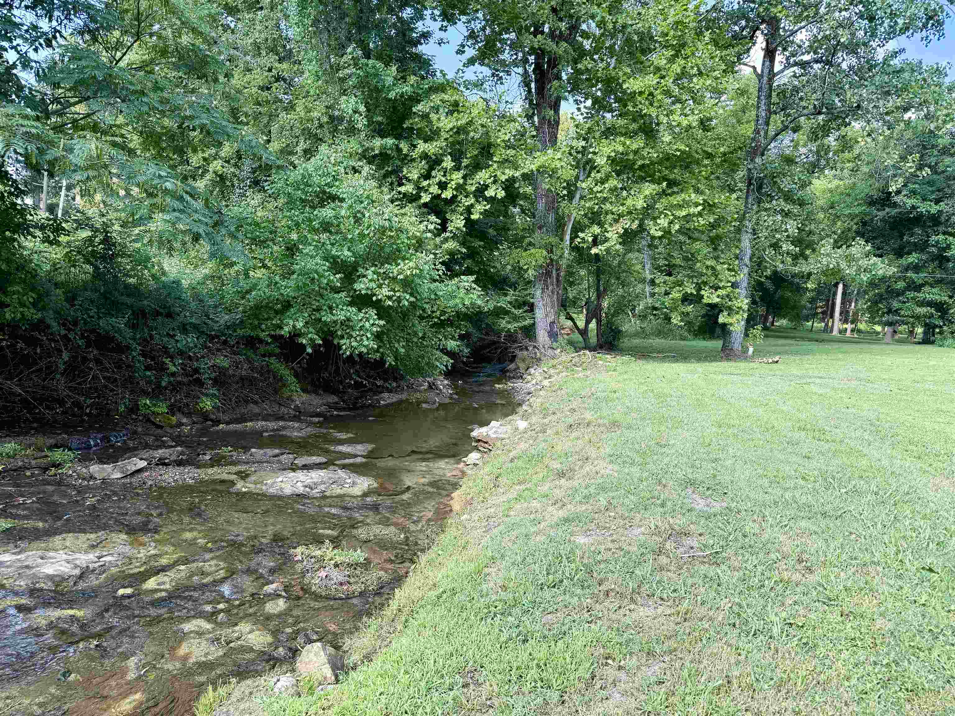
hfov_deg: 71.6
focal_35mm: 24
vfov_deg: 56.8
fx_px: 662
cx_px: 478
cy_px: 358
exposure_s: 1/575
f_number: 1.78
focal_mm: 6.76
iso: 80
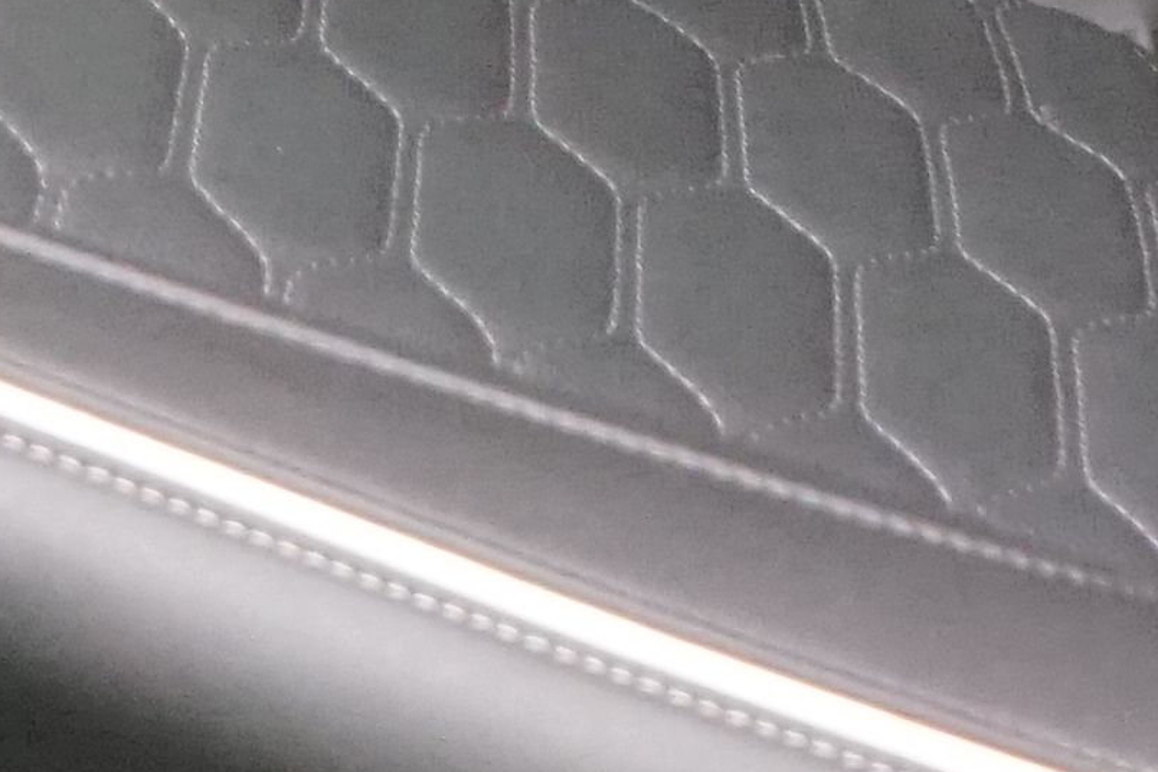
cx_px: 111
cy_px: -1262
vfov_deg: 6.2
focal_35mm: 209
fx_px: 6722
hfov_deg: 9.8
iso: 6400
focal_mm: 28
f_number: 5
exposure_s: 1/50
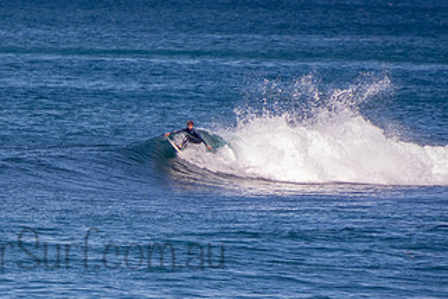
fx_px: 13458
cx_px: 78
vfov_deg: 1.3
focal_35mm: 1081
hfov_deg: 1.9
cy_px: 237
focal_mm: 400
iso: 250
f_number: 5.6
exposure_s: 1/1250
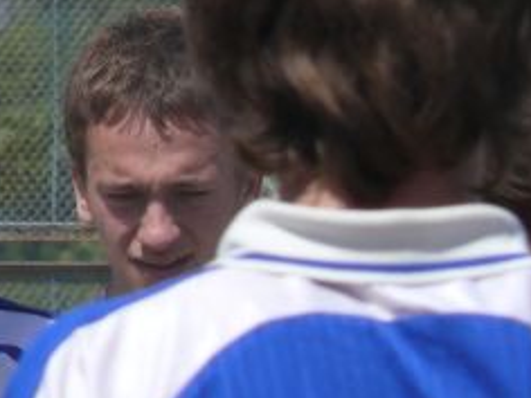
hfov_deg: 1.4
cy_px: 319
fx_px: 21752
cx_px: 162
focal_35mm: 1418
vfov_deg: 1.0
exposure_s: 1/500
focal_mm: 88.8
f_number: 7.1
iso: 100
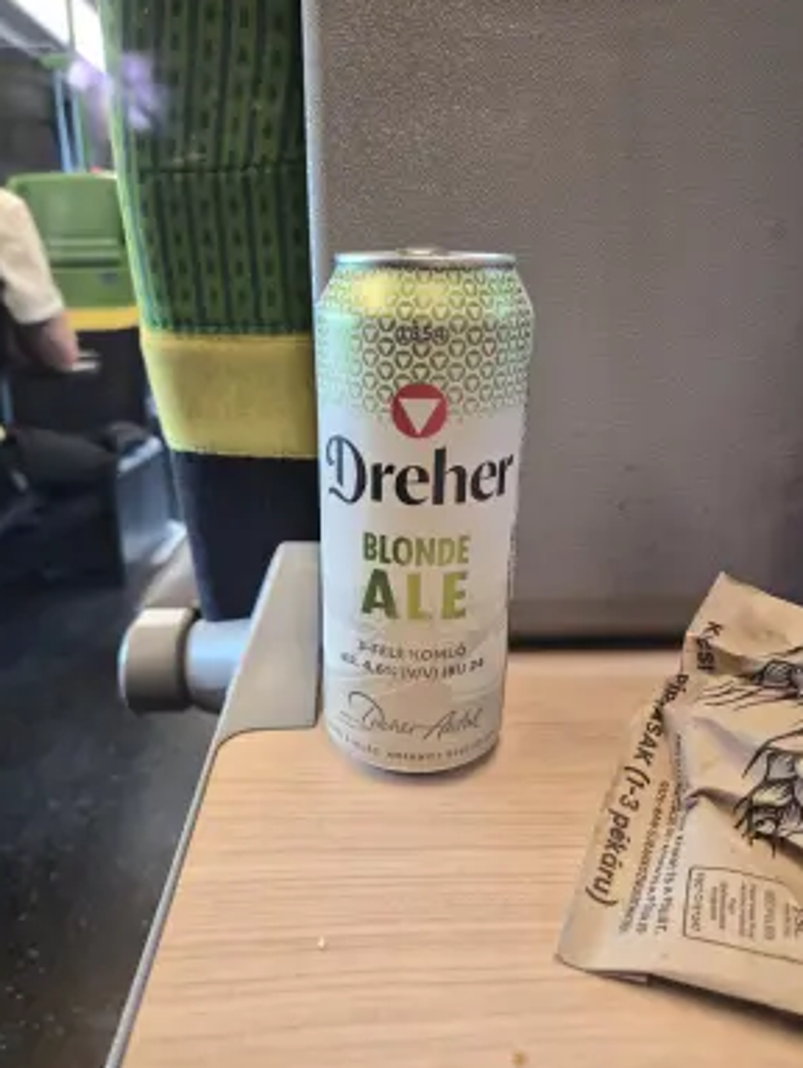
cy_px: 541
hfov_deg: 56.9
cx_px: 390
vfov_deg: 71.5
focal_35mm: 24
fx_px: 741
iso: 400
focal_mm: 5.4
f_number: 1.8
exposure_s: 1/61
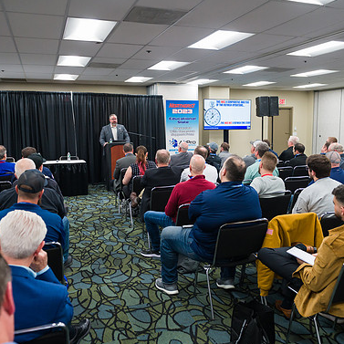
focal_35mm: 34
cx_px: 190
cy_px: 174
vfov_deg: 48.4
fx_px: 382
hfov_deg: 48.4
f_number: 5
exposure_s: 1/200
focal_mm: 26
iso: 2000
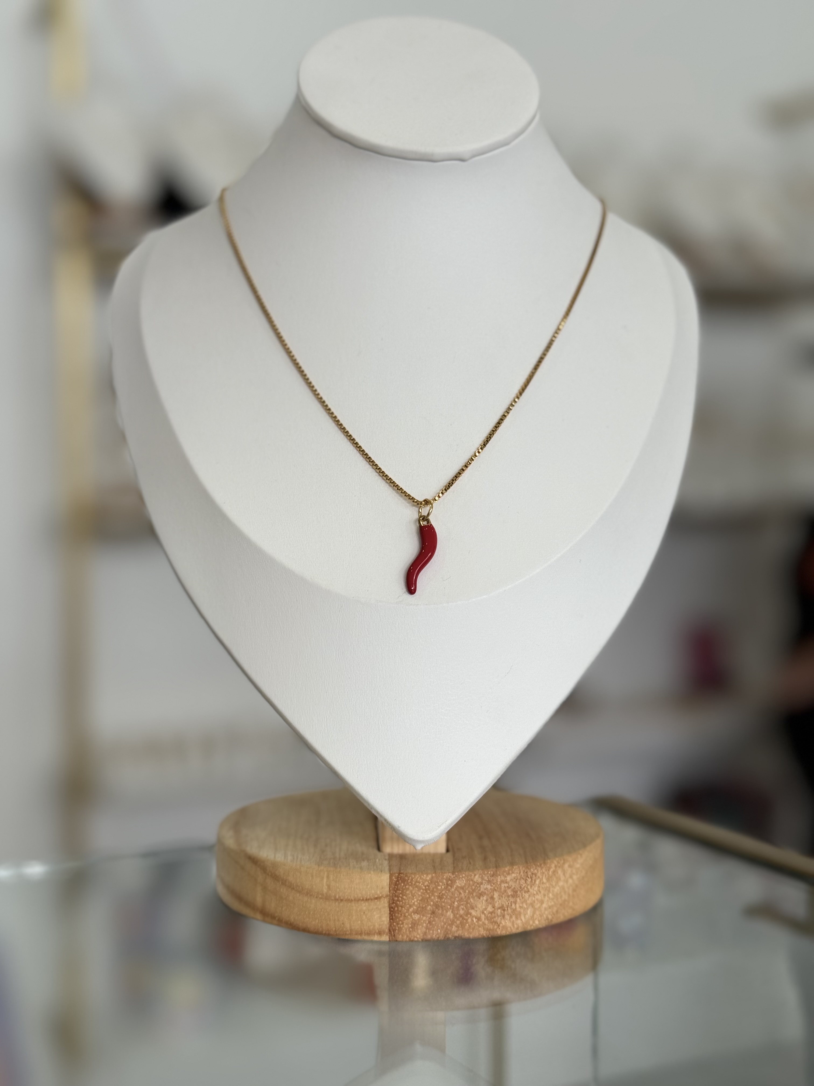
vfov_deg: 39.7
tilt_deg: -3.3
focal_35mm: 48
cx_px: 407
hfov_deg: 30.3
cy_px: 543
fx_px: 1505
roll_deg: +0.2
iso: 50
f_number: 1.78
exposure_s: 1/121
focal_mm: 6.76
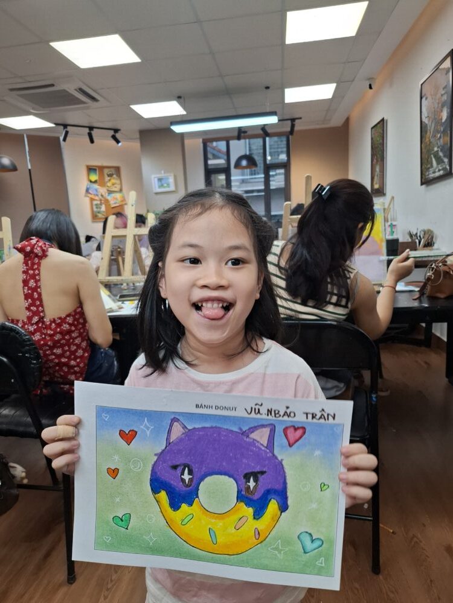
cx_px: 226
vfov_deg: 73.9
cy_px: 302
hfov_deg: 58.9
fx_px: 401
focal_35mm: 23
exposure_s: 1/100
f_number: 1.8
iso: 64
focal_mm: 5.54
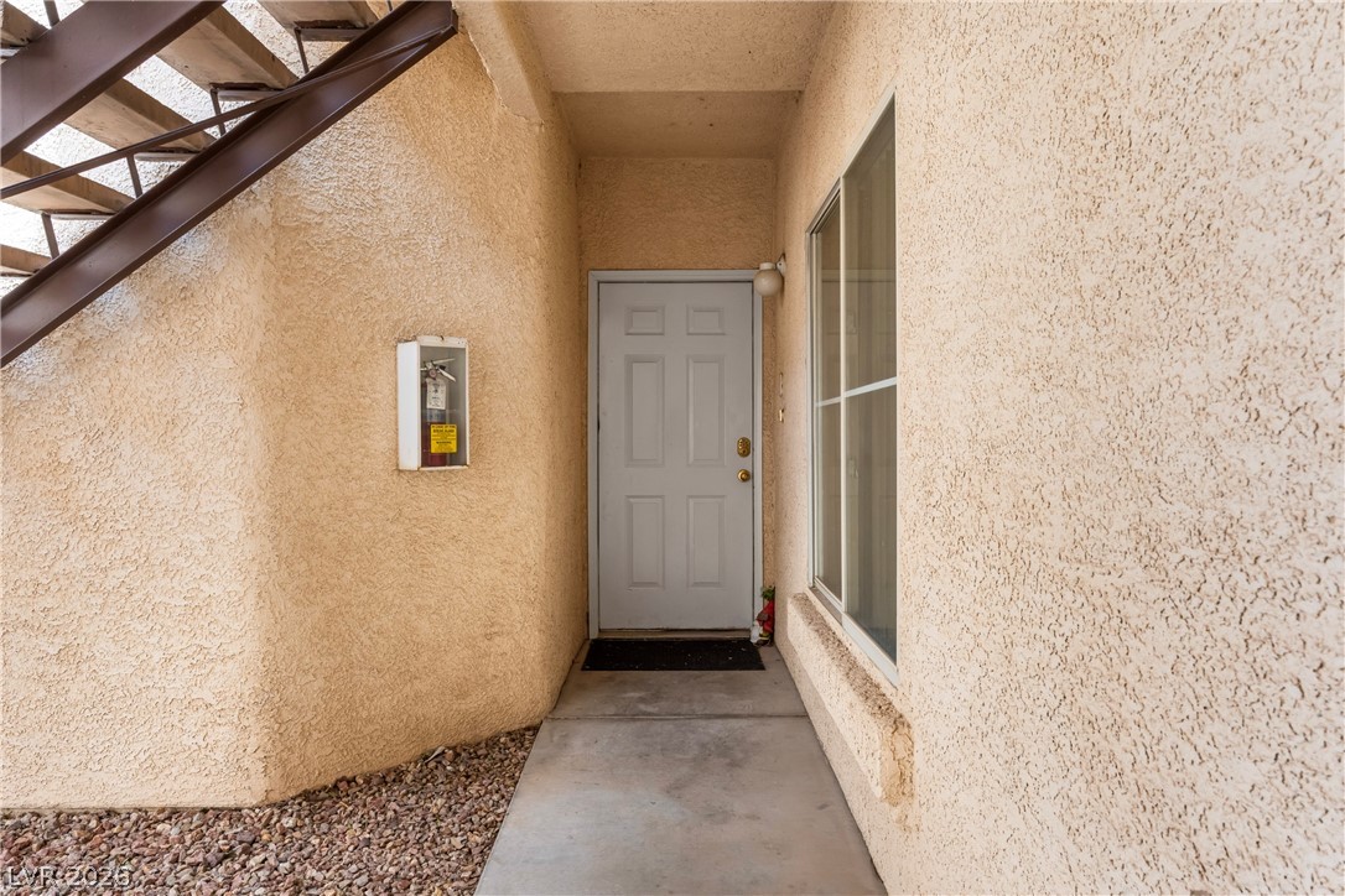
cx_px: 672
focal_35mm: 23
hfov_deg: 76.1
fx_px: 859
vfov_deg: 55.1
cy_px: 448
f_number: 8
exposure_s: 1/2000
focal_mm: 23
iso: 400
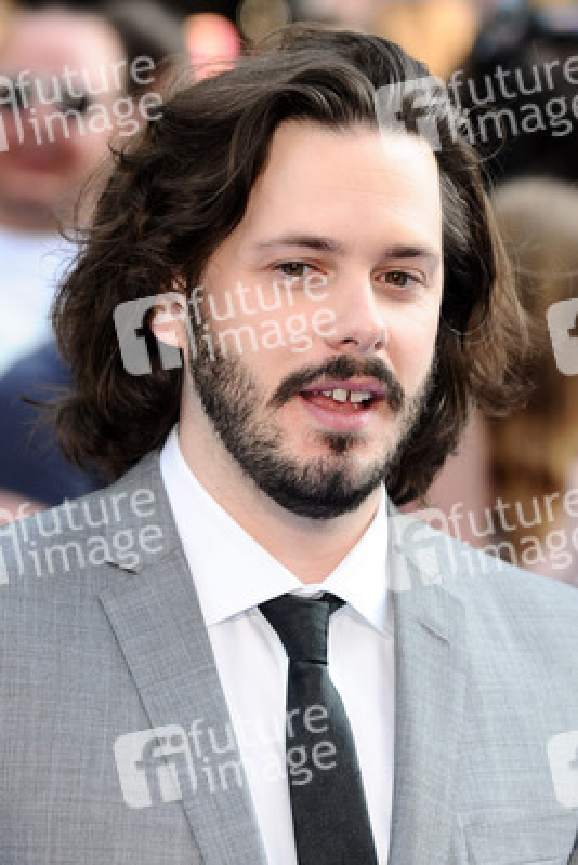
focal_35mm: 180
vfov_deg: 11.4
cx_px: 289
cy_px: 432
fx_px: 4331
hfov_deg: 7.6
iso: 320
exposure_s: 1/200
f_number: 4.5
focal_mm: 120
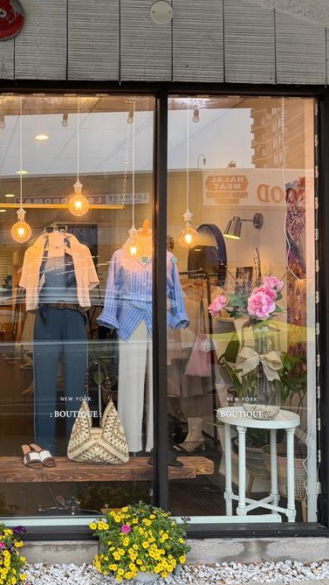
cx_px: -3
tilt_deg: +2.1
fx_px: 619
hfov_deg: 27.9
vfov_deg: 50.4
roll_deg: +0.7
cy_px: 272
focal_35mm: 40
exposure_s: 1/145
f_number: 1.78
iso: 125
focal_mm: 6.76
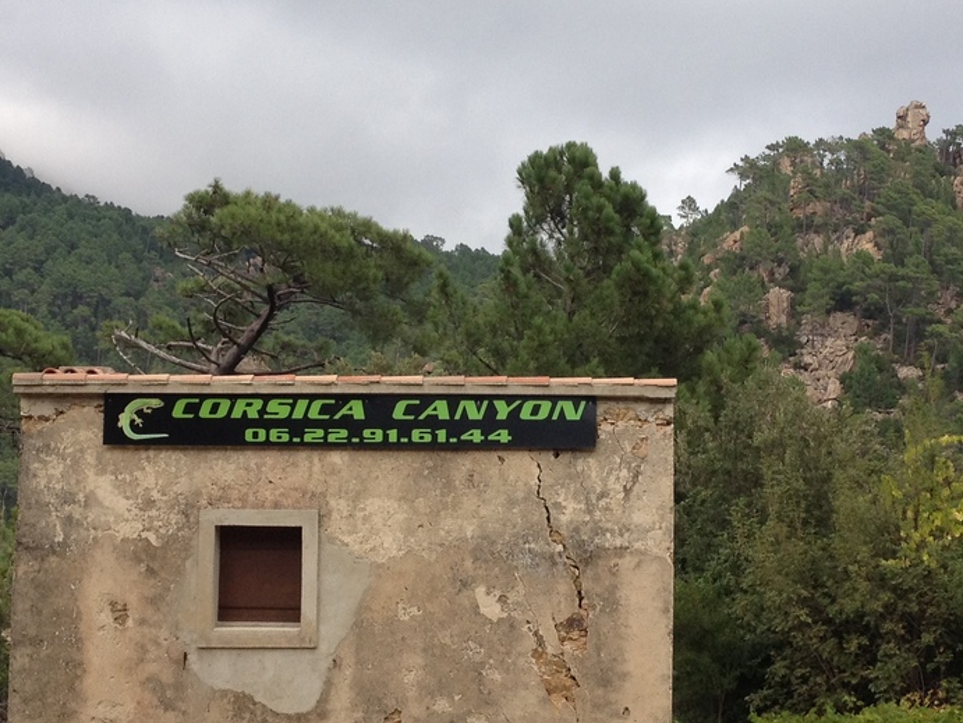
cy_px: 423
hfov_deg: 24.1
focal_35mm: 81
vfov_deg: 18.2
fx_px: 2255
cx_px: 532
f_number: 2.4
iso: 64
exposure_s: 1/778
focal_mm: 4.28
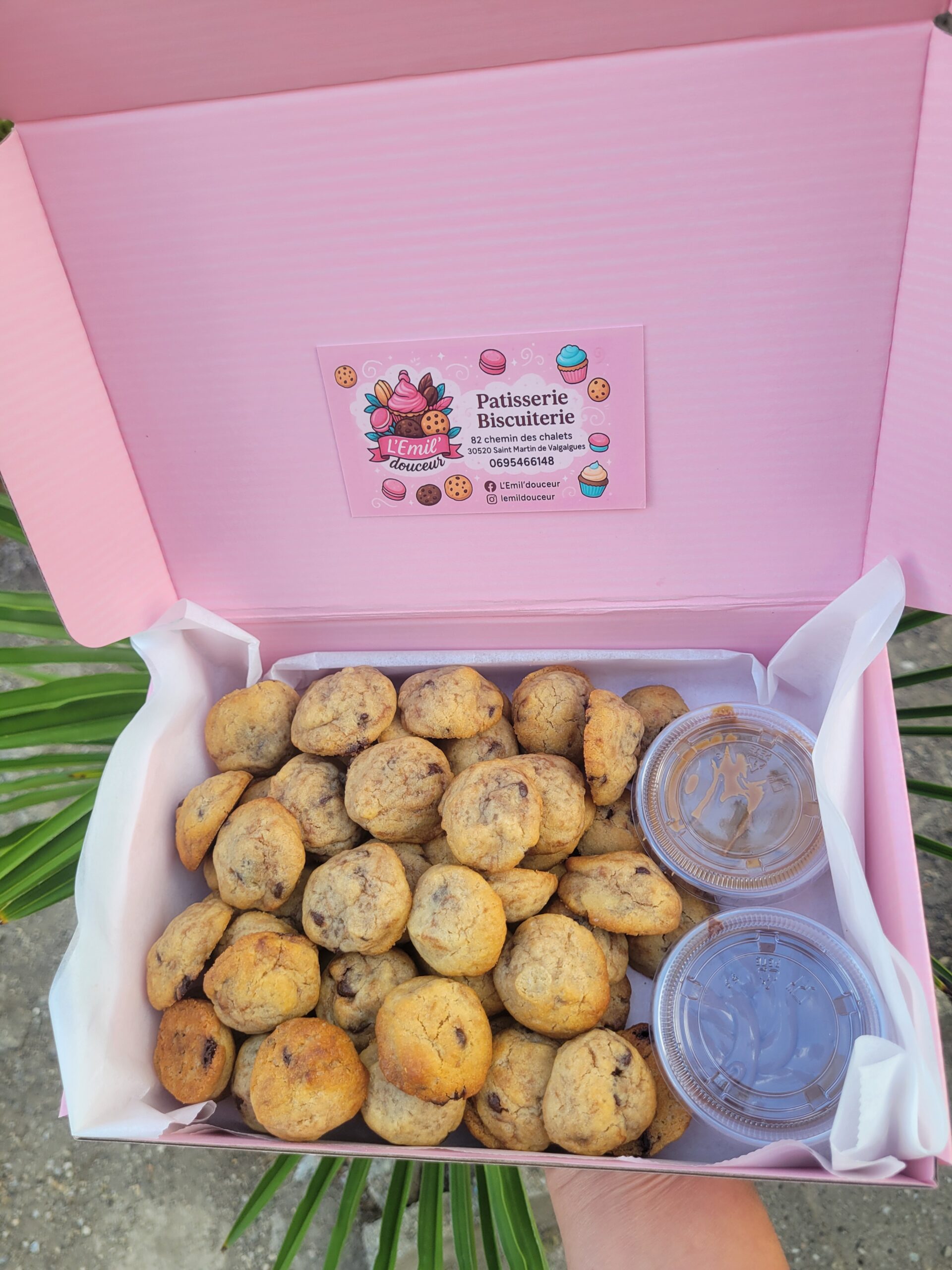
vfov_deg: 67.3
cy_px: 635
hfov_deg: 53.1
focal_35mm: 26
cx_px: 476
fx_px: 953
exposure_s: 1/153
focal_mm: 5.4
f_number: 1.8
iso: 40
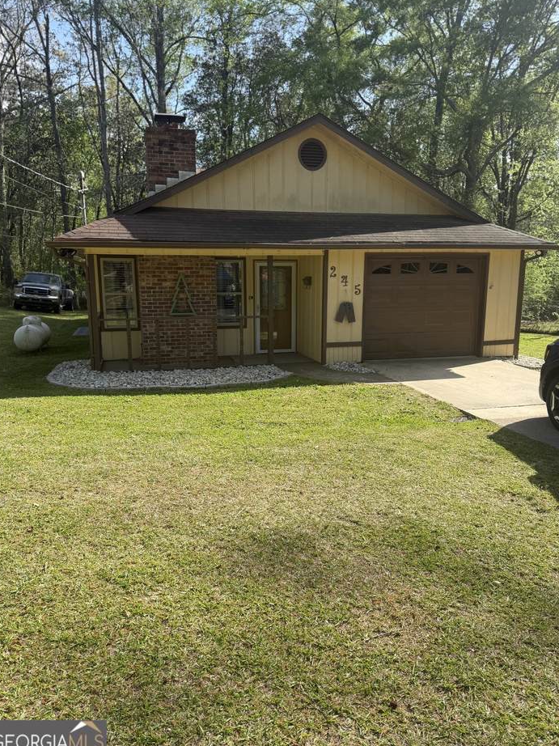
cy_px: 371
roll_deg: -0.2
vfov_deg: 69.4
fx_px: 539
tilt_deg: -9.0
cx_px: 282
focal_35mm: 25
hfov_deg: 54.9
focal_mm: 6.76
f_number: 1.78
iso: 80
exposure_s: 1/1585
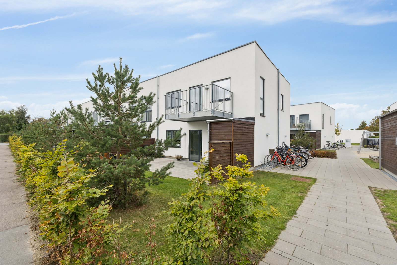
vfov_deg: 77.3
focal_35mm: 15
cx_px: 198
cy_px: 132
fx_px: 165
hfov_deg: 100.4
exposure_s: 1/100
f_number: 8
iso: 200
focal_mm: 10
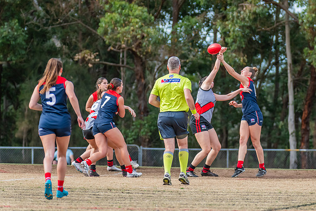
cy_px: 75
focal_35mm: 387
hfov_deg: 5.3
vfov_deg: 3.6
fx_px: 3394
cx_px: 204
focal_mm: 300
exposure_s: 1/1600
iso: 1000
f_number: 5.6
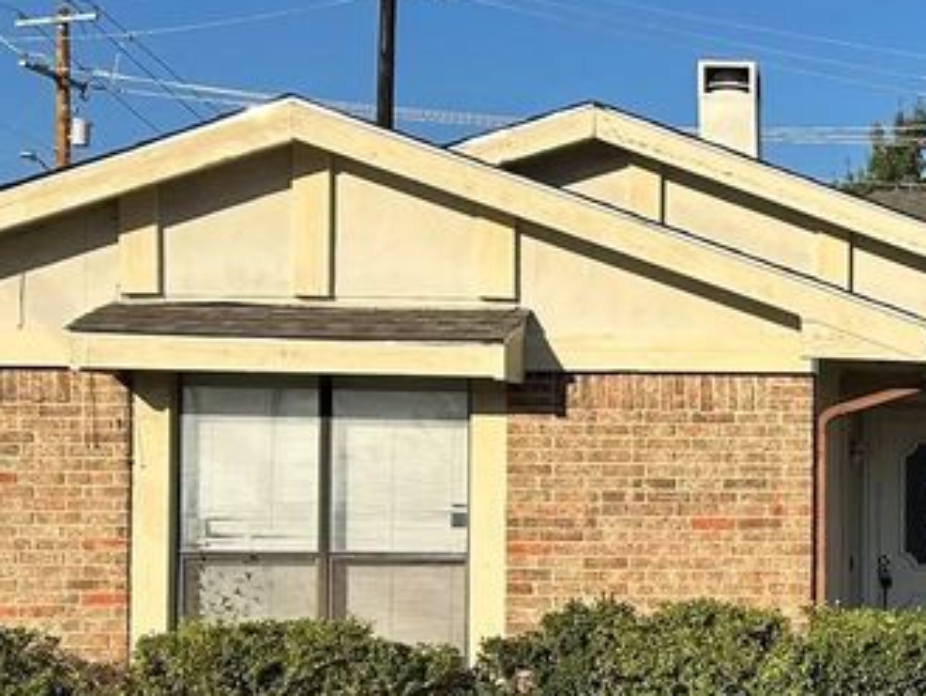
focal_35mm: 81
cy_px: 527
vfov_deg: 18.1
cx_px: 1053
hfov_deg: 22.6
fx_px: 2168
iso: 50
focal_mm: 5.7
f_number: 1.5
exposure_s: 1/4831
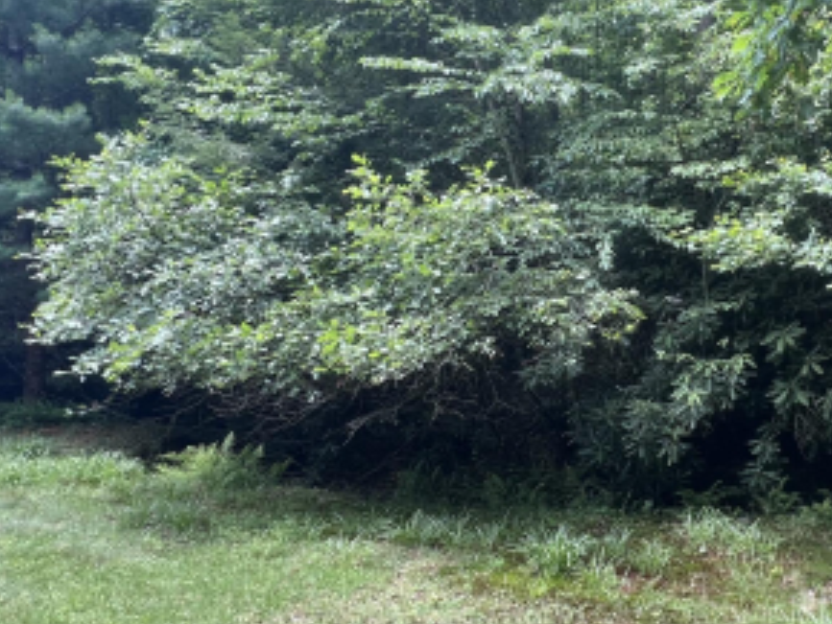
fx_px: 721
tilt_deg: +2.5
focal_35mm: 30
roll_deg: -2.4
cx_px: 609
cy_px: 270
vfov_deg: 46.7
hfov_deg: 57.4
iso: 50
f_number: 1.8
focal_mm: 1.57
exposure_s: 1/99
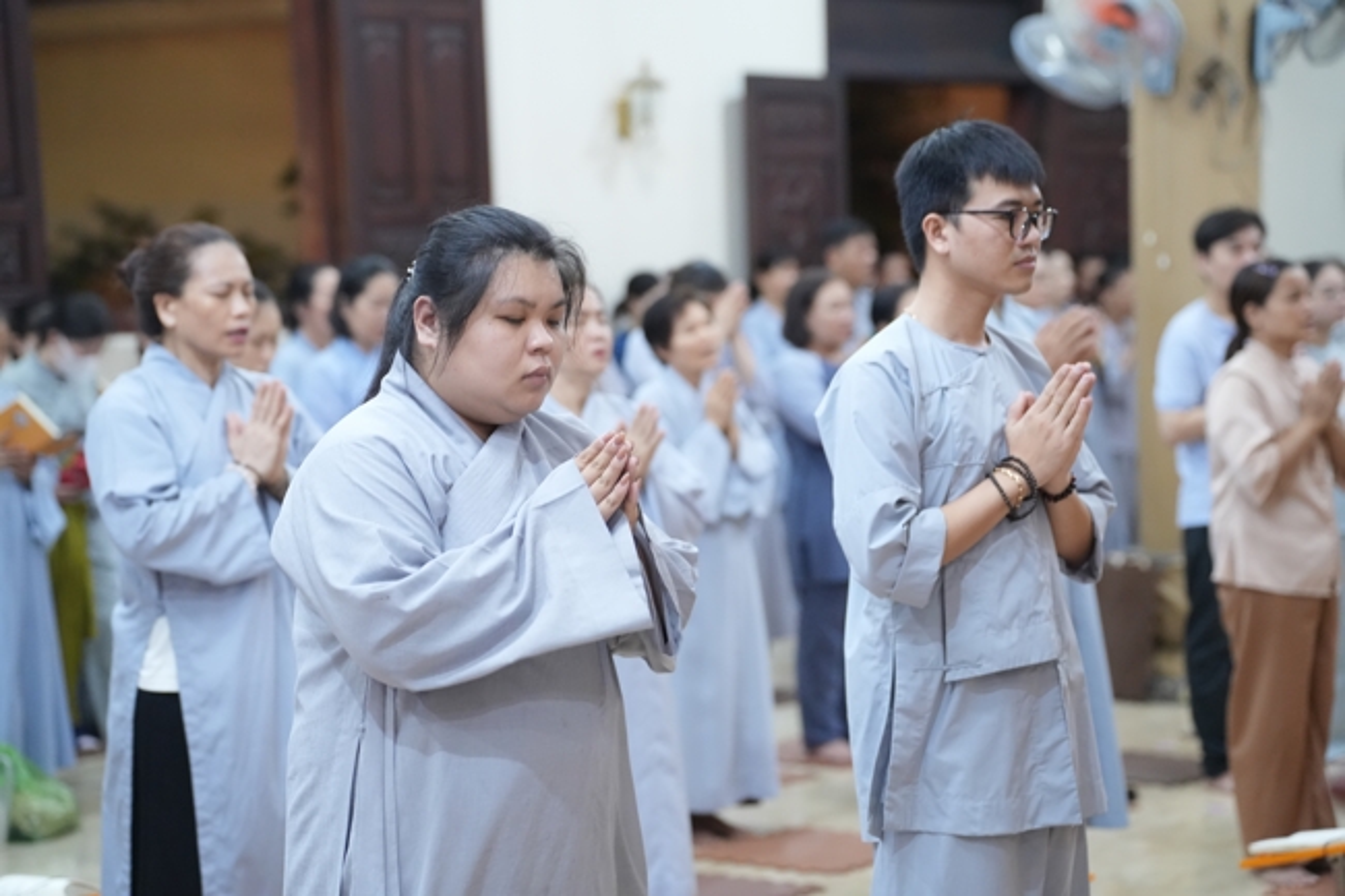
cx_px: 672
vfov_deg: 15.9
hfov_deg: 23.7
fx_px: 3212
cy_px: 448
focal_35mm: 86
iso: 5000
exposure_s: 1/100
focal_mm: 86
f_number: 2.8
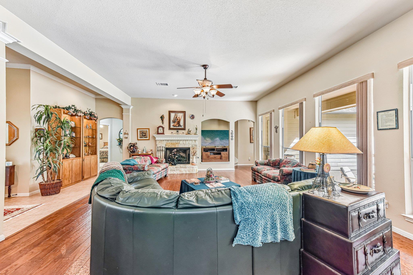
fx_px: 161
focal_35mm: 14
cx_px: 206
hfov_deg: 104.3
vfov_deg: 81.2
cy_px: 138
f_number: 8
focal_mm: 14
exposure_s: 1/15
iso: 500
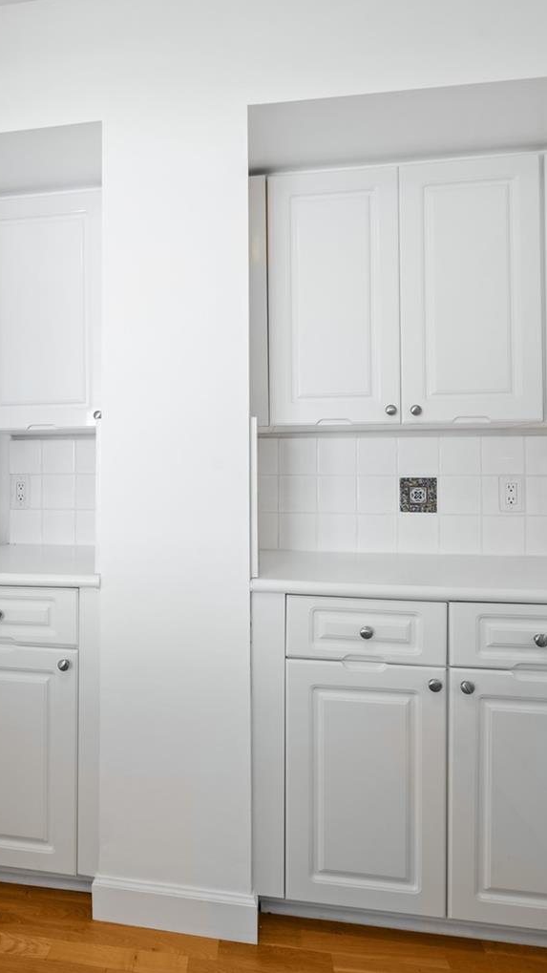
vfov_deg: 78.7
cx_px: 139
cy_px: 475
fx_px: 593
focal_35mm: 23
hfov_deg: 47.7
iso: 200
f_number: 8
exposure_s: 1/2.5
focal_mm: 14
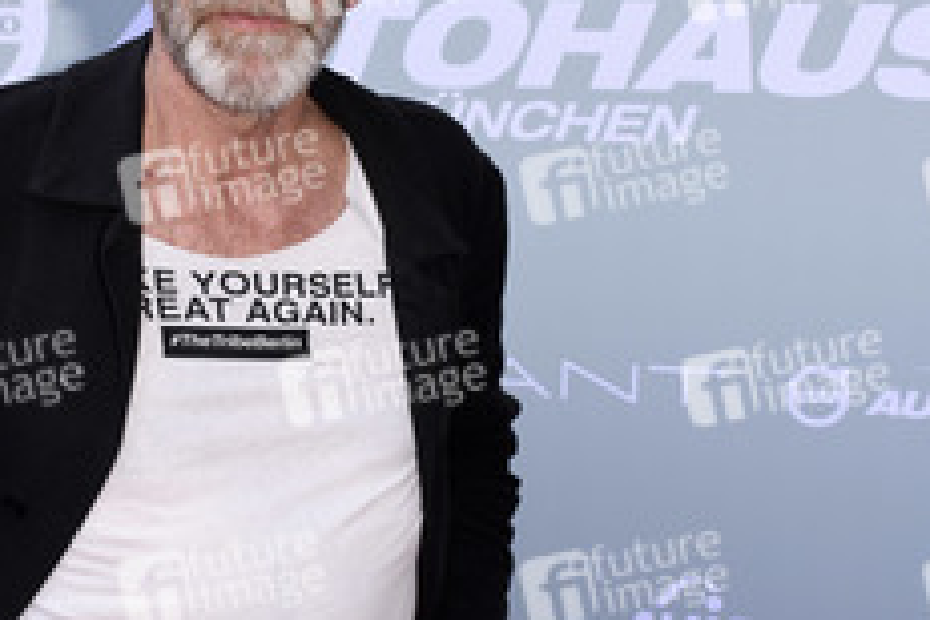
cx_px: 276
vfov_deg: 17.3
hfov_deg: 25.5
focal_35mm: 79
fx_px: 2040
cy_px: 278
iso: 320
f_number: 6.3
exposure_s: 1/160
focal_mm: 27
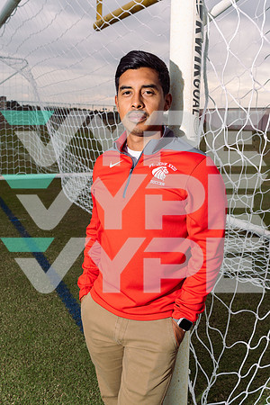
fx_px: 394
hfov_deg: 37.9
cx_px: 135
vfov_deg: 54.4
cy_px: 202
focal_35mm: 35
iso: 100
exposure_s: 1/250
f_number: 7.1
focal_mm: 35
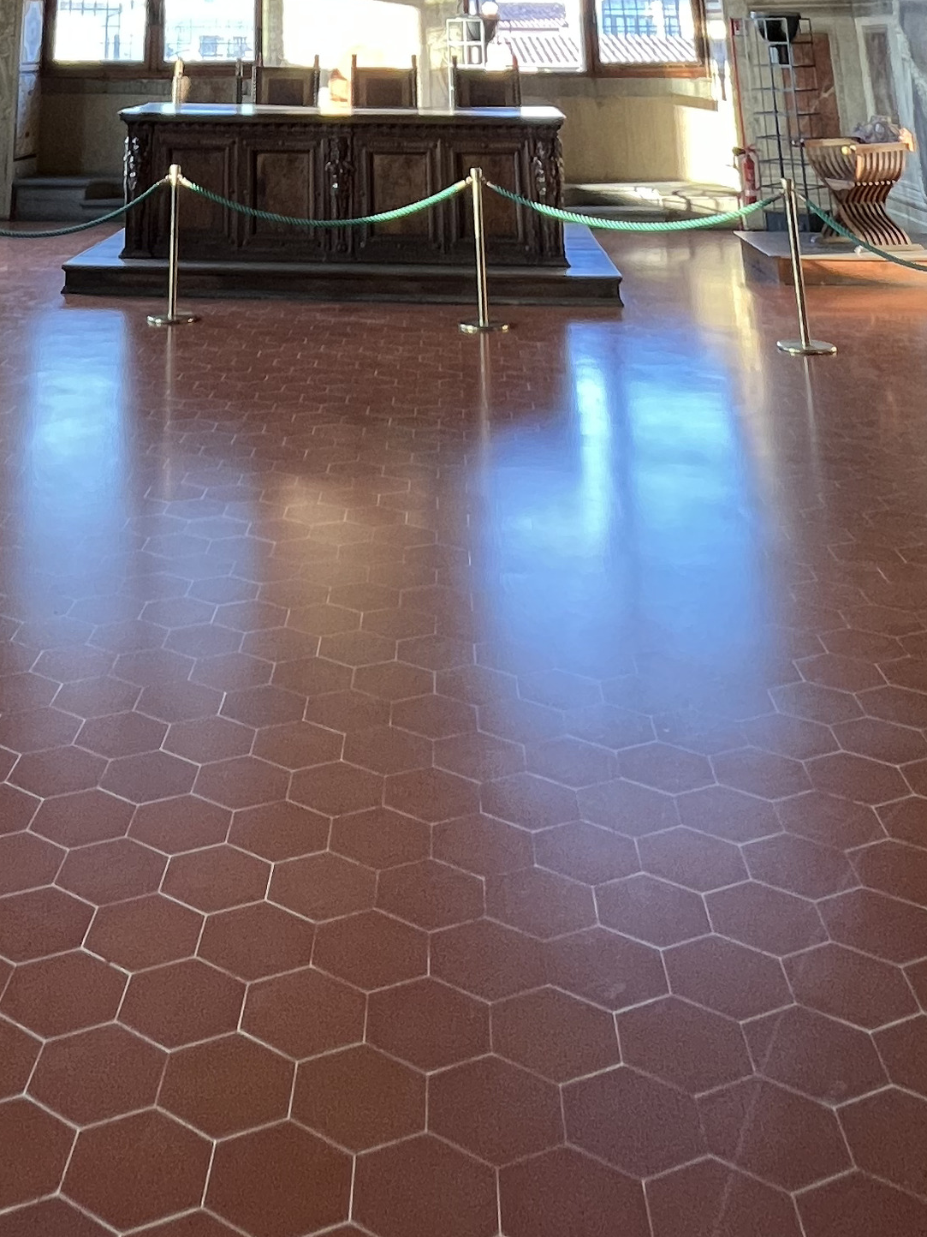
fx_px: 1285
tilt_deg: +19.1
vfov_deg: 33.4
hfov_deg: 38.9
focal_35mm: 36
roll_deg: -0.5
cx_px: 265
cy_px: -448
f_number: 1.8
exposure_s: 1/50
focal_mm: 1.57
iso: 160
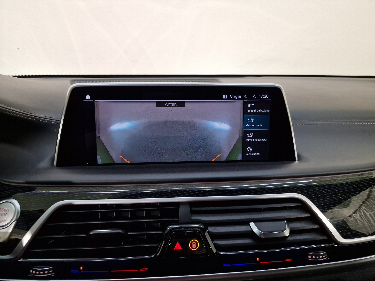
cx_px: 188
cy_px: 140
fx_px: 249
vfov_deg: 58.9
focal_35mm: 23
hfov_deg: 73.9
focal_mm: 6.4
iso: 250
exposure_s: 1/100
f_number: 1.8
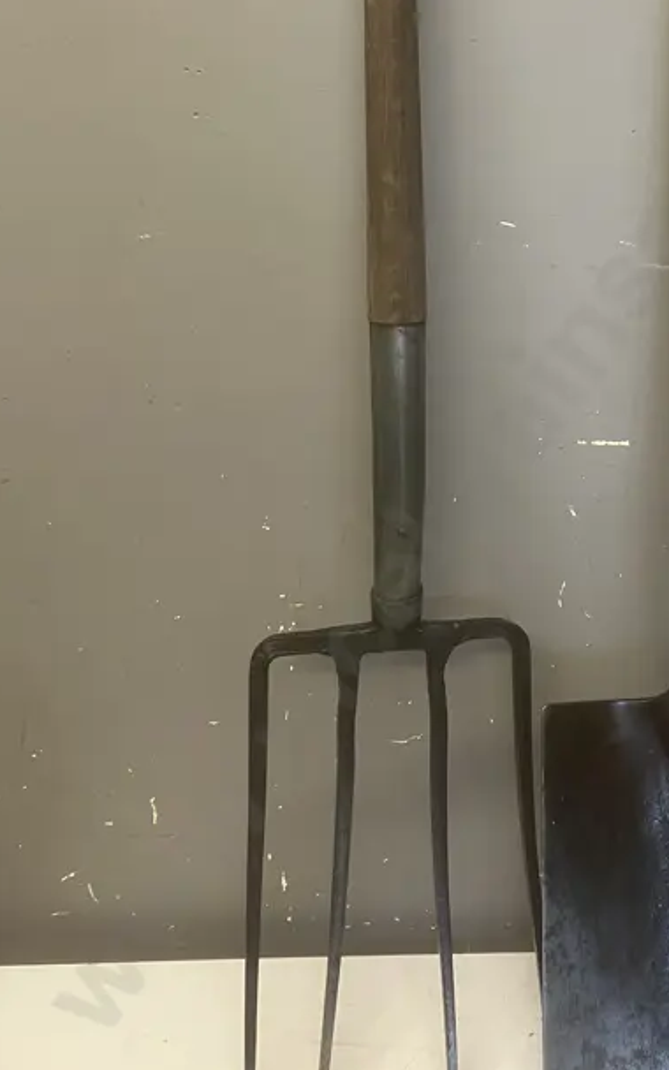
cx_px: 614
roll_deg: -2.8
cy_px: 304
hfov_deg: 25.0
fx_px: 1459
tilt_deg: -11.3
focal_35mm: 50
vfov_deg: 39.5
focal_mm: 3.99
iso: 64
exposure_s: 1/50
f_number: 1.8
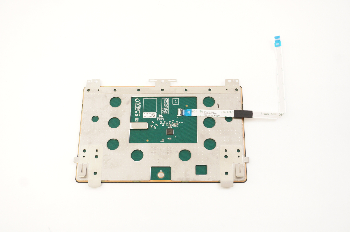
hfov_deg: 41.1
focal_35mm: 48
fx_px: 466
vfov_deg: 28.0
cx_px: 175
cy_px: 116
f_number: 5.6
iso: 640
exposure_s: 1/15
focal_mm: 32
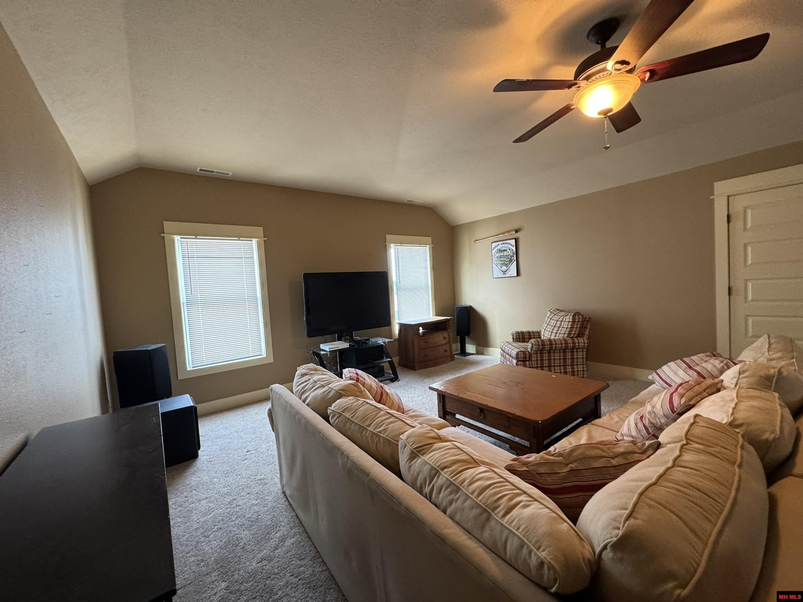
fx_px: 325
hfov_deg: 102.1
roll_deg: +2.8
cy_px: 301
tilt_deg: -2.7
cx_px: 402
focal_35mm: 14
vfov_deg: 85.7
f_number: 2.2
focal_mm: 2.22
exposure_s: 1/60
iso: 400
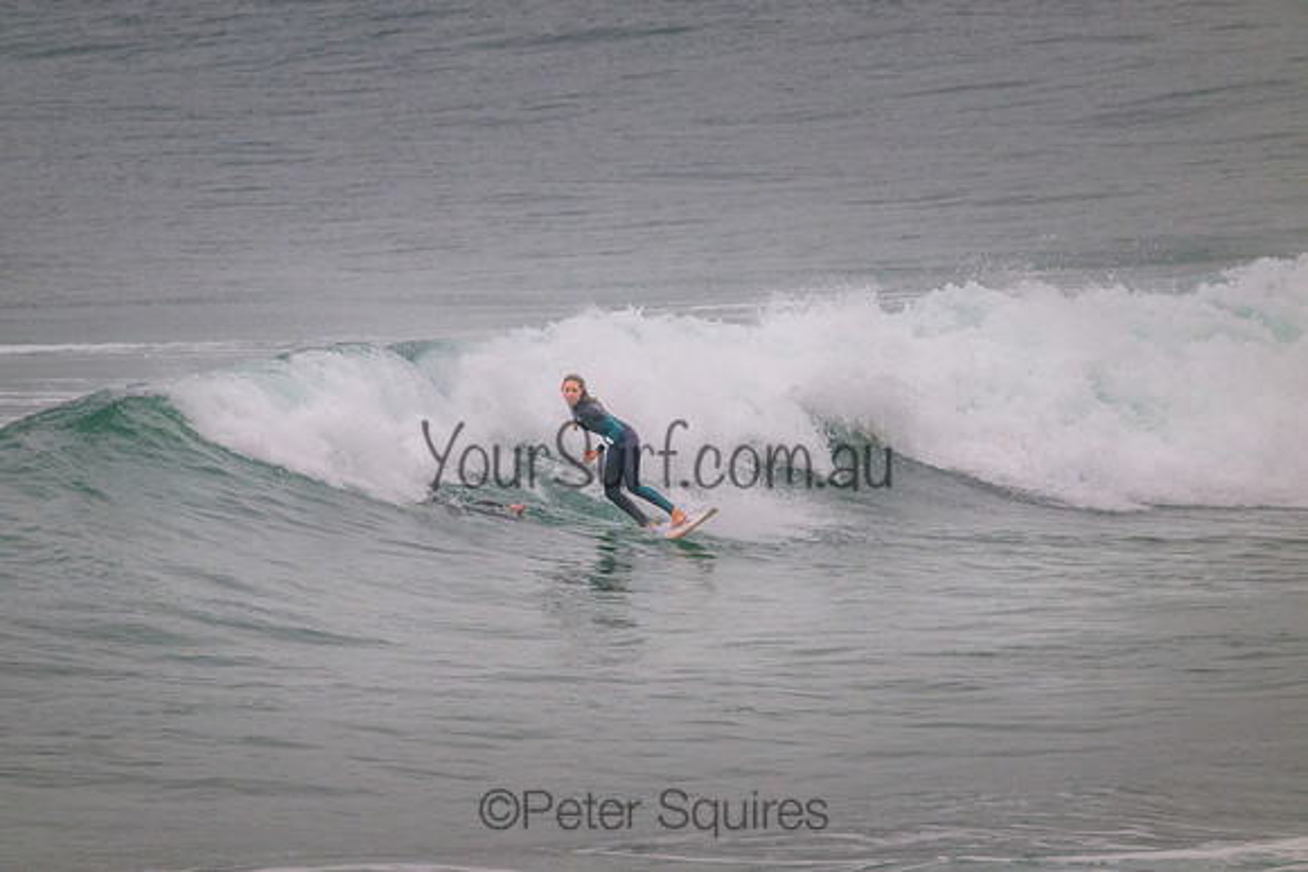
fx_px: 29072
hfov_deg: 2.6
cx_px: 654
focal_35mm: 800
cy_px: 436
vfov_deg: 1.7
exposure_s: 1/1250
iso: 3200
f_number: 11
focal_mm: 800
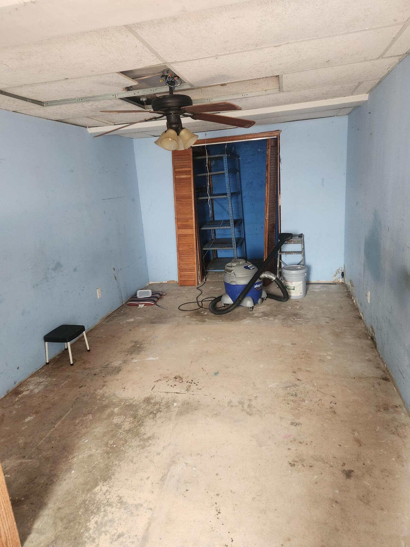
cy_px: 274
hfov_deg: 58.9
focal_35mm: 23
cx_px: 205
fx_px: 363
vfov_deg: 73.9
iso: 400
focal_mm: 5.4
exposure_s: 1/120
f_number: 1.8
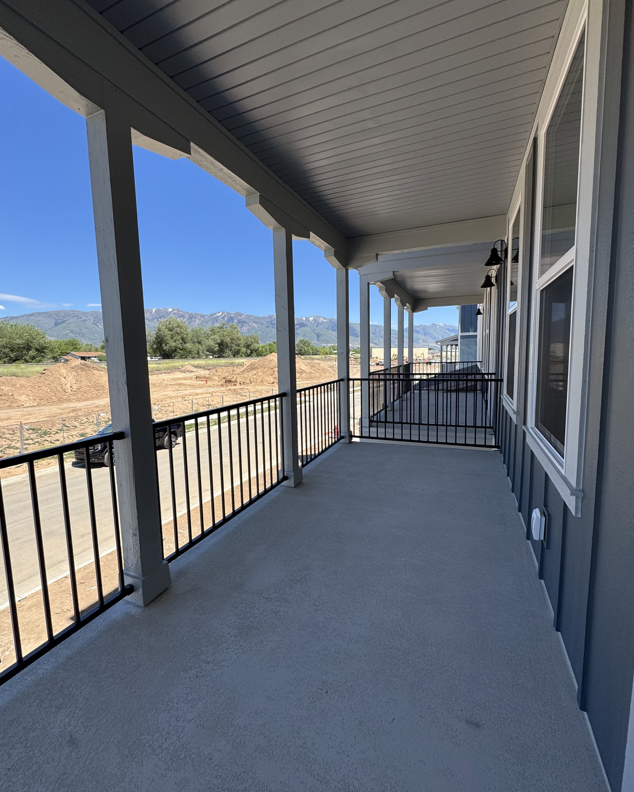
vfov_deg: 96.8
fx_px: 352
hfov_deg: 84.0
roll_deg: +1.4
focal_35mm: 15
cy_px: 389
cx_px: 313
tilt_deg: -5.4
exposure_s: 1/1506
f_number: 2.2
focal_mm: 2.22
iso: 40
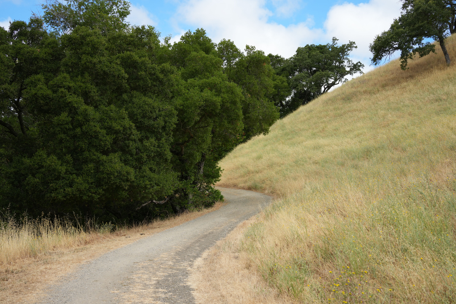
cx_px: 228
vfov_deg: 25.1
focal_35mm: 54
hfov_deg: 36.9
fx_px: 684
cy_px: 152
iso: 250
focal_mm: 54
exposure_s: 1/800
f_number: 4.5
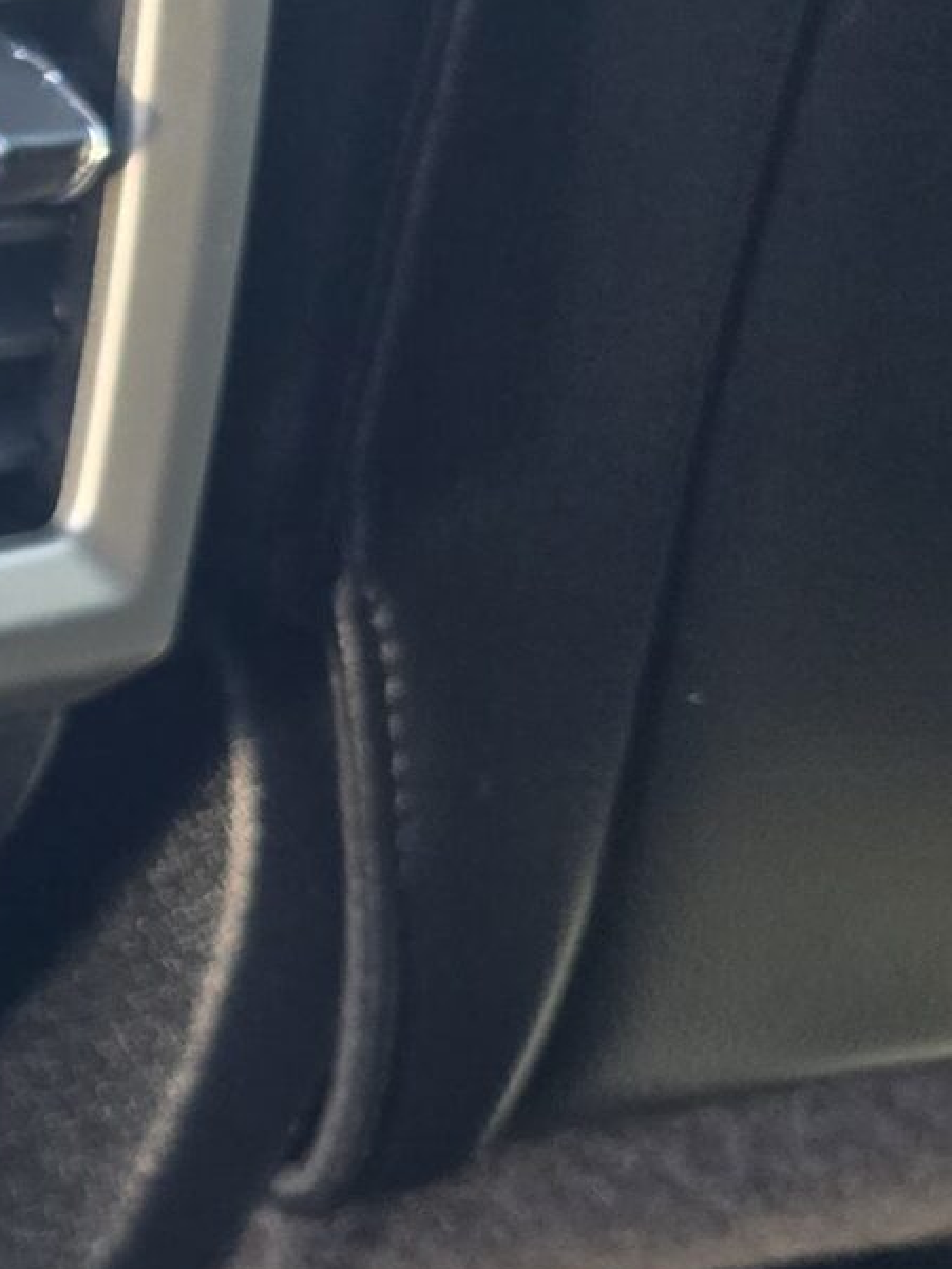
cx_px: -1611
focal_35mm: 98
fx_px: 3592
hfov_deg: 11.4
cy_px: 353
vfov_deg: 19.9
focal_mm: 6.3
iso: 400
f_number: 1.7
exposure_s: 1/120
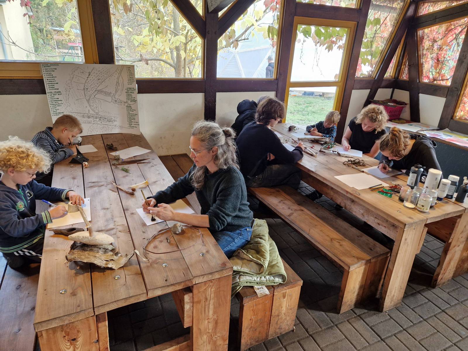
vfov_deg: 58.9
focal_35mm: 23
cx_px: 234
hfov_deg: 73.9
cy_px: 176
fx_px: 311
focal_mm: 5.4
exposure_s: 1/100
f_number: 1.8
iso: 200
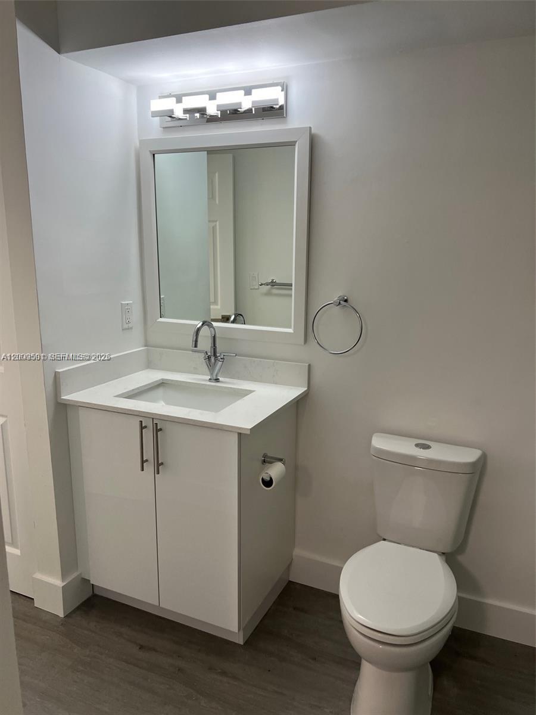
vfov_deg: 67.3
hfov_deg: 53.1
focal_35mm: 26
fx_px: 537
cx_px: 268
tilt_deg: -13.5
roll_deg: -0.5
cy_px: 358
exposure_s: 1/120
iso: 125
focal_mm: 5.7
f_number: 1.5
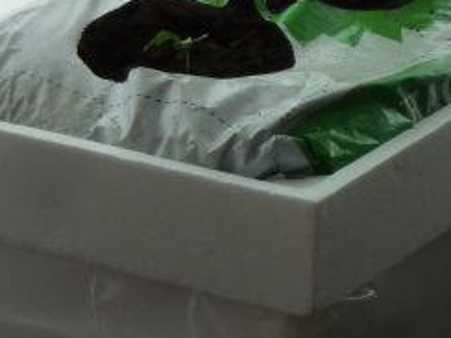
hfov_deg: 5.4
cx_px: 599
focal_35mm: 364
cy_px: -148
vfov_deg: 4.1
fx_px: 4742
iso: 125
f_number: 4.4
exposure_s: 1/125
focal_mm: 18.2
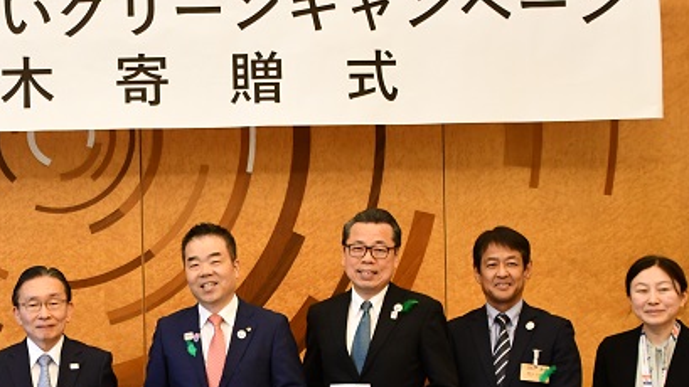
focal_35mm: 77
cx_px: 111
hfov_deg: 26.9
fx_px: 1407
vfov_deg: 15.6
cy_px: 314
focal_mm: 24
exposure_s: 1/125
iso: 1600
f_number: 3.8
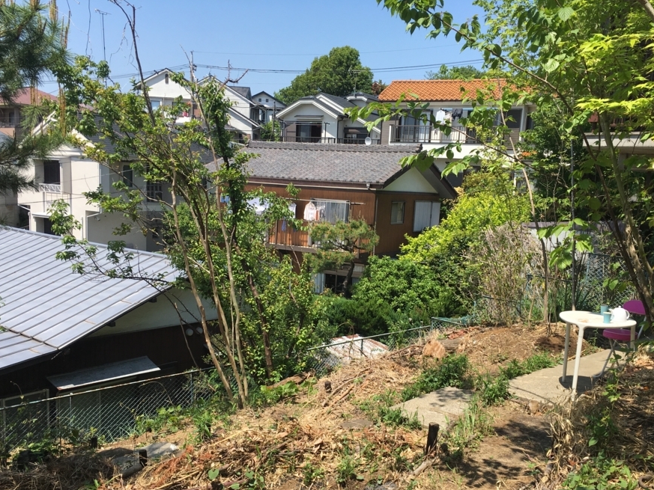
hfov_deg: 53.9
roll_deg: -2.7
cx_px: 346
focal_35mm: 34
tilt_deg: -10.1
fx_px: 642
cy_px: 285
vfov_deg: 41.7
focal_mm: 4.15
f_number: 2.2
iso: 25
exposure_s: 1/1241
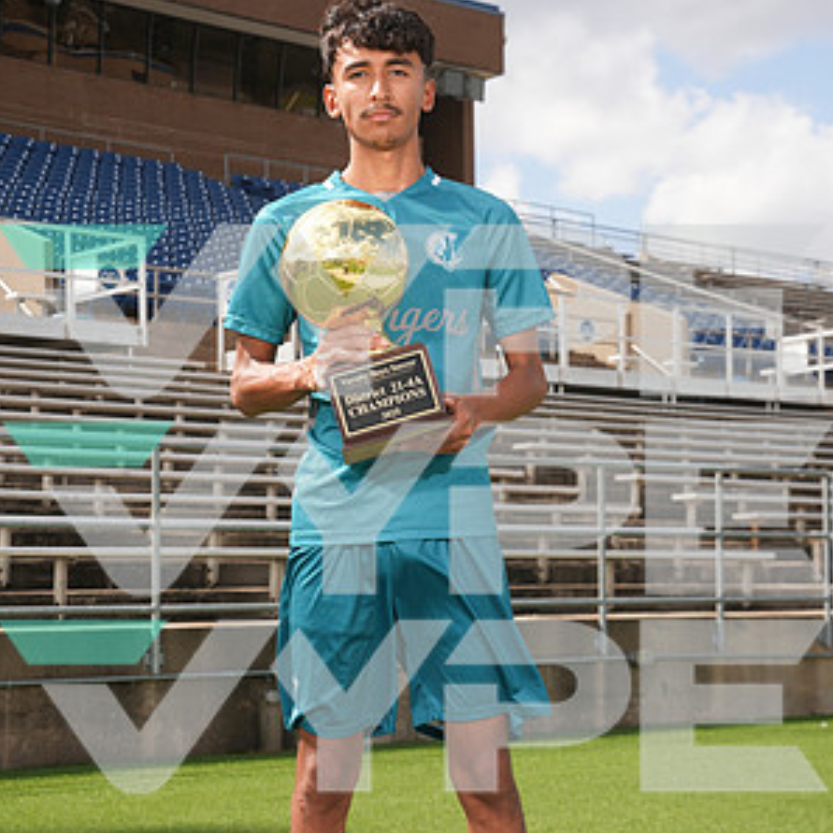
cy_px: 510
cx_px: 418
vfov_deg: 22.7
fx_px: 2069
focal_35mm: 76
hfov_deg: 22.8
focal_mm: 59
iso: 100
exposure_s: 1/200
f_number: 8
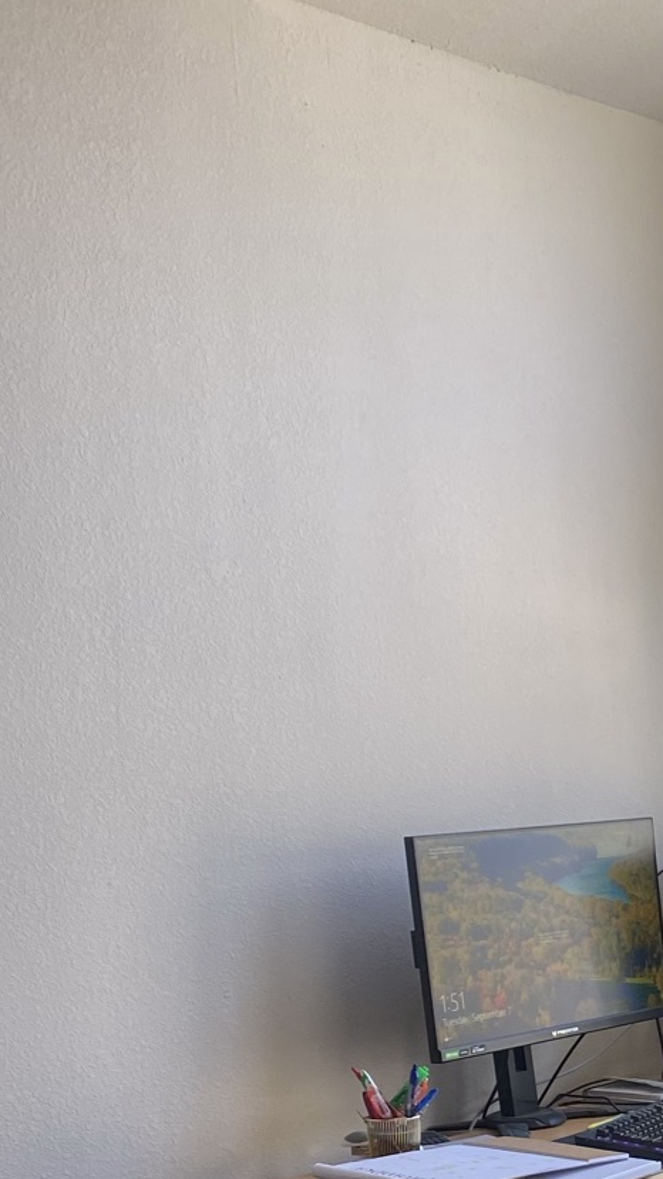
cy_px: 1114
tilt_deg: -10.7
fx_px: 2189
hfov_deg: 15.9
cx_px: 977
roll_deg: -0.6
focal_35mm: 70
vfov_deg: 28.7
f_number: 1.8
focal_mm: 4.25
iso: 32
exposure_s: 1/121
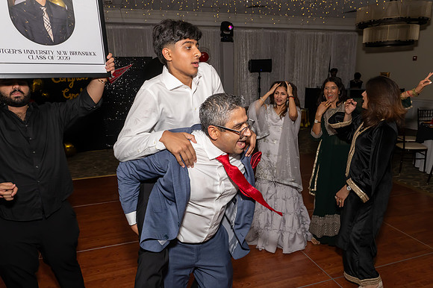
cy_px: 144
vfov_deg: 51.2
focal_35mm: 25
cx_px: 216
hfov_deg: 71.5
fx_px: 301
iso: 640
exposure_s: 1/250
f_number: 8
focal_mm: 17
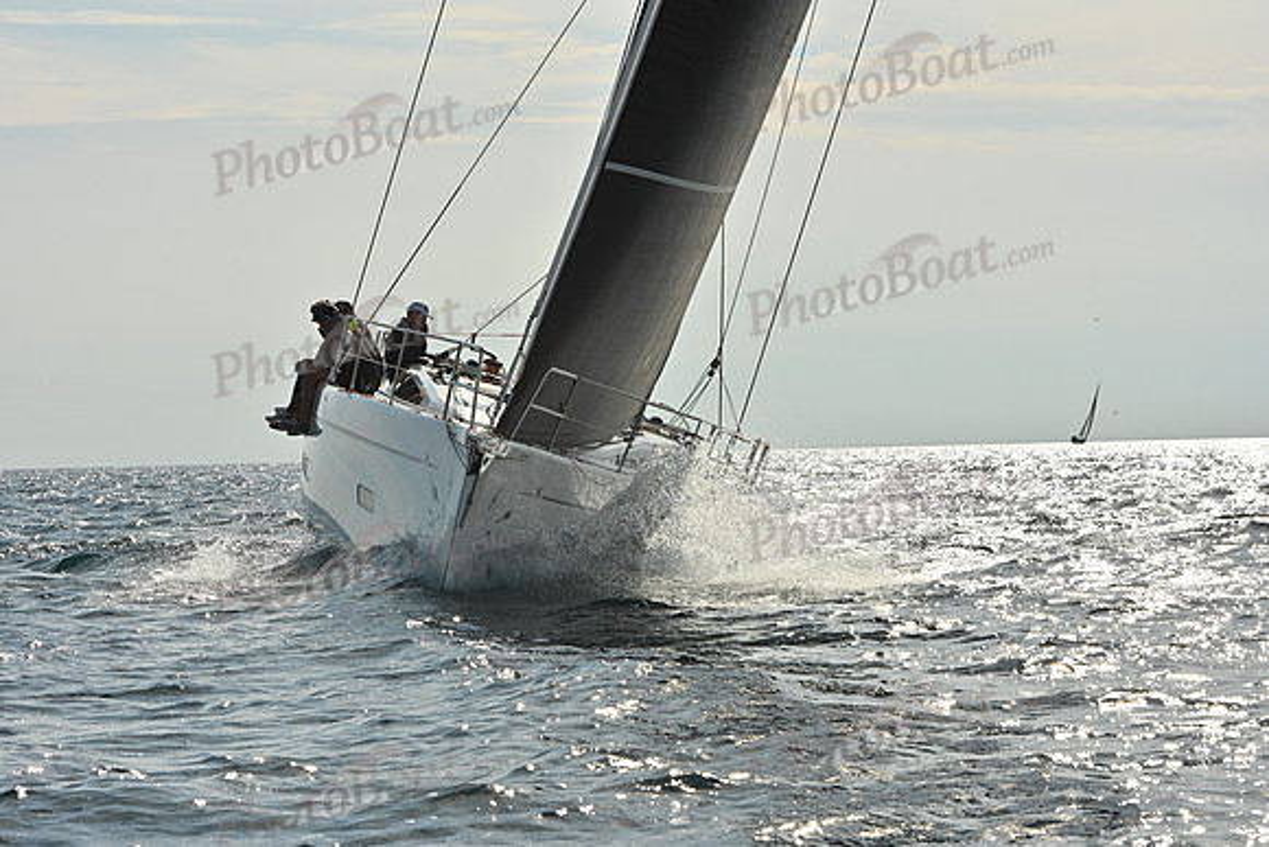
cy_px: 424
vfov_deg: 10.2
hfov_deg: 15.2
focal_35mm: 135
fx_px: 4760
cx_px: 634
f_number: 14
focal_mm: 135
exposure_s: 1/1000
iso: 320
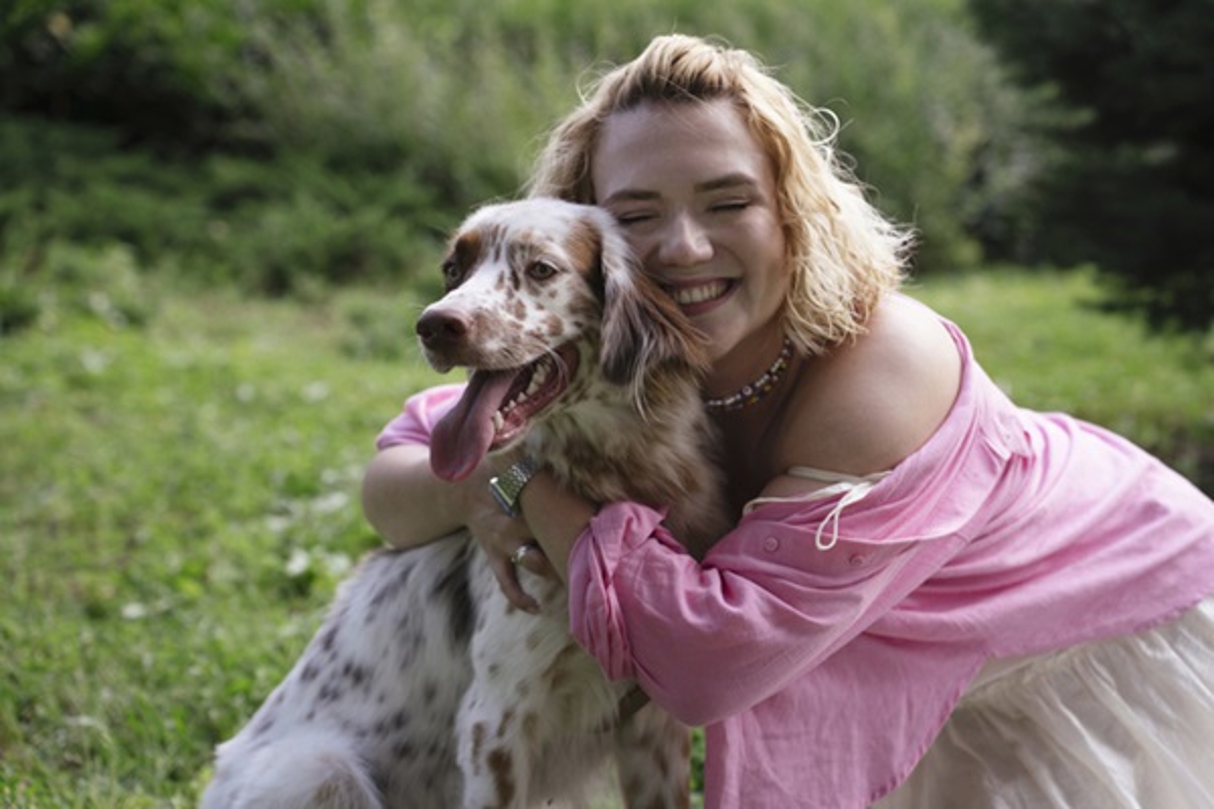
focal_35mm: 67
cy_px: 404
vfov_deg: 20.3
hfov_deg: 30.1
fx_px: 2259
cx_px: 607
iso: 100
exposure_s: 1/125
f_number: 3.5
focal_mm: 67
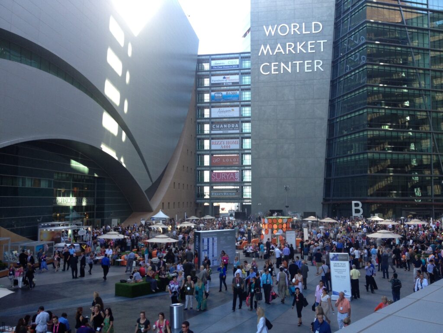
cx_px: 222
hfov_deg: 52.6
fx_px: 448
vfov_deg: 40.7
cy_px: 166
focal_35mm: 35
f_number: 2.4
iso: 64
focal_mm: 4.28
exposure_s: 1/100
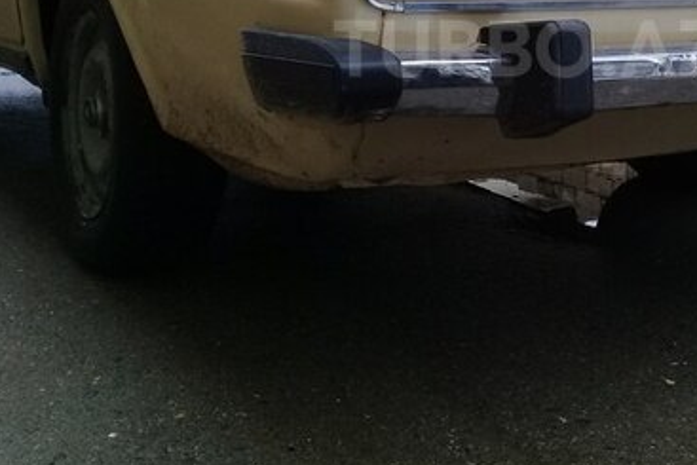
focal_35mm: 58
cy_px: 48
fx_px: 1123
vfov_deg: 22.8
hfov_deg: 33.7
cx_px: 528
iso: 50
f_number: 2.2
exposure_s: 1/100
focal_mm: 3.3
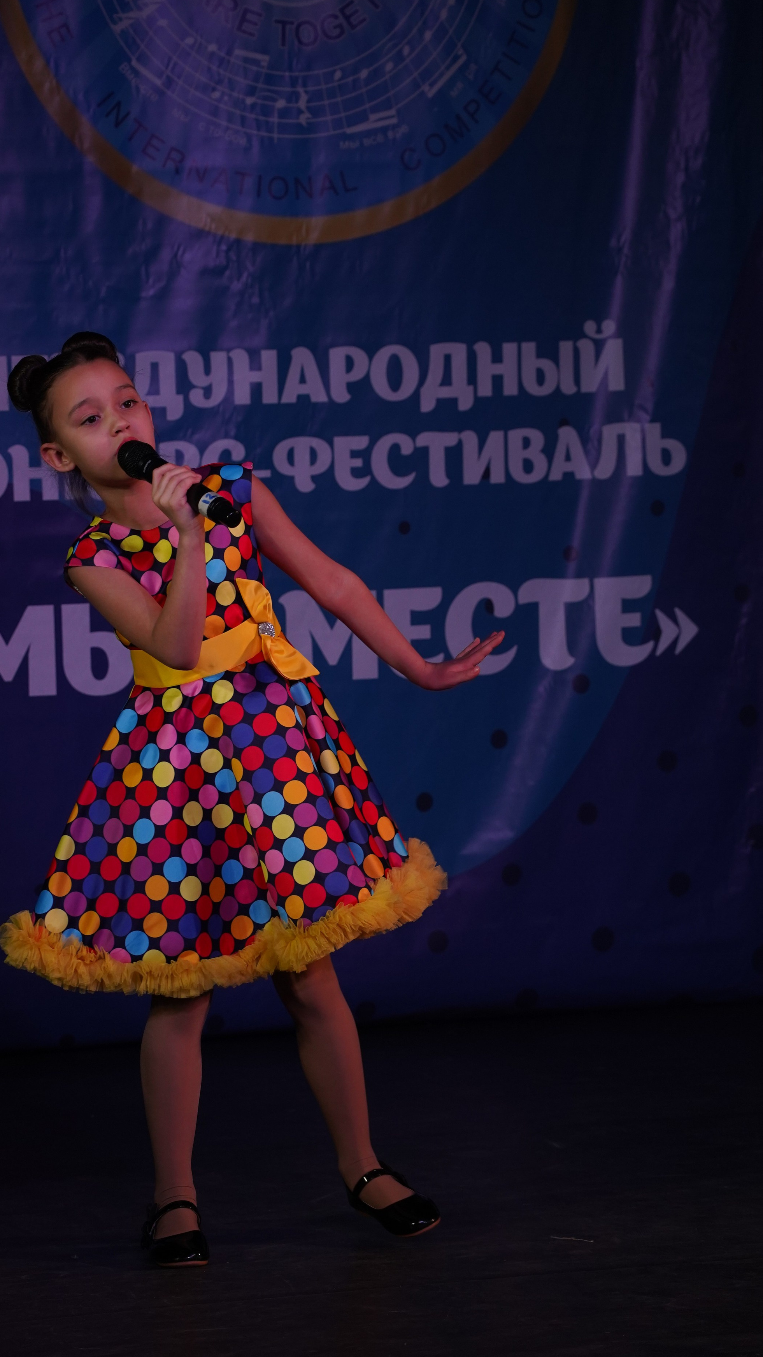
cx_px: 310
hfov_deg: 11.5
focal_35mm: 105
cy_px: 696
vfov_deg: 20.4
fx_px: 3776
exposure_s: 1/400
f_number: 5.6
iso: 1600
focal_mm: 91
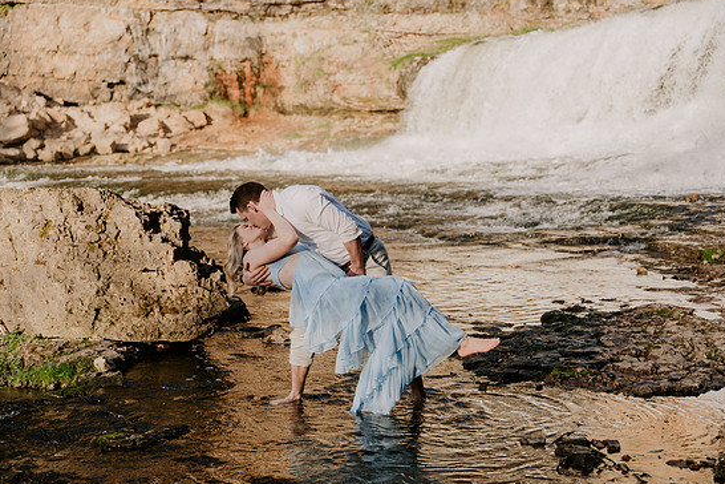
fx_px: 1128
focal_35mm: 56
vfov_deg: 24.2
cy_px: 248
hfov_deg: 35.6
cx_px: 361
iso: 160
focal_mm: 52.7
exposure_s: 1/640
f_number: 2.8
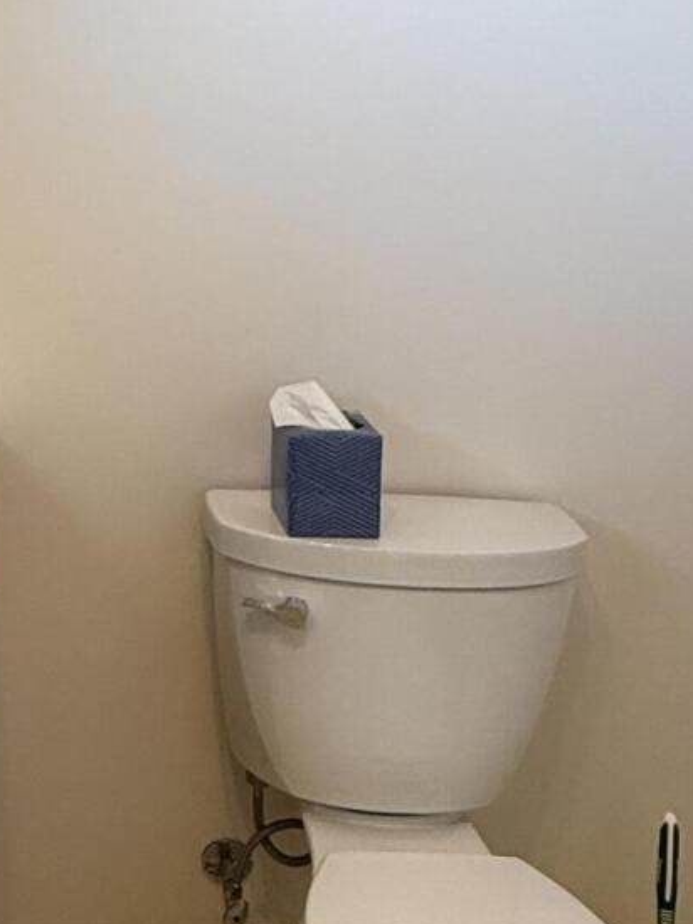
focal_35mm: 51
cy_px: 247
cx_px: -54
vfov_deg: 36.7
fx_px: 1361
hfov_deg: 26.5
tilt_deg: -9.2
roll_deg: -0.9
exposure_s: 1/60
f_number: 2.2
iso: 250
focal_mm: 2.22
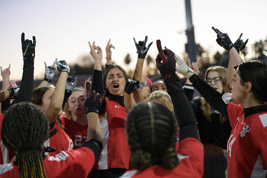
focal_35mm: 70
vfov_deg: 19.5
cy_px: 89
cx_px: 134
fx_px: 519
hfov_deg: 28.8
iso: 5000
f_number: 2.8
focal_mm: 70
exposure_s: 1/640
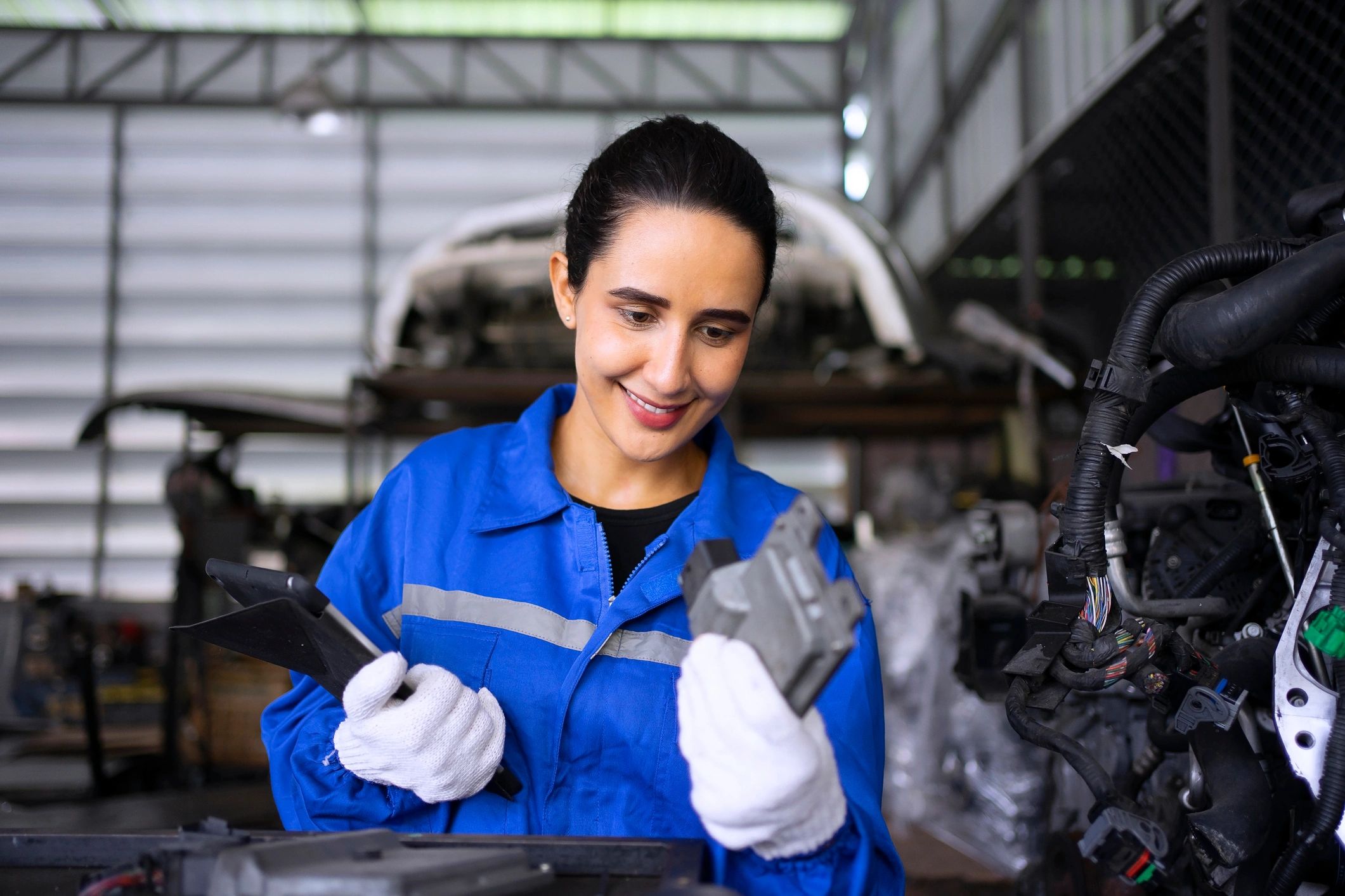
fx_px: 1308
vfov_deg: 37.9
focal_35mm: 35
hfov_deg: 54.4
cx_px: 672
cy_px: 448
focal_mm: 35
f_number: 1.8
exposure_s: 1/250
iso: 320
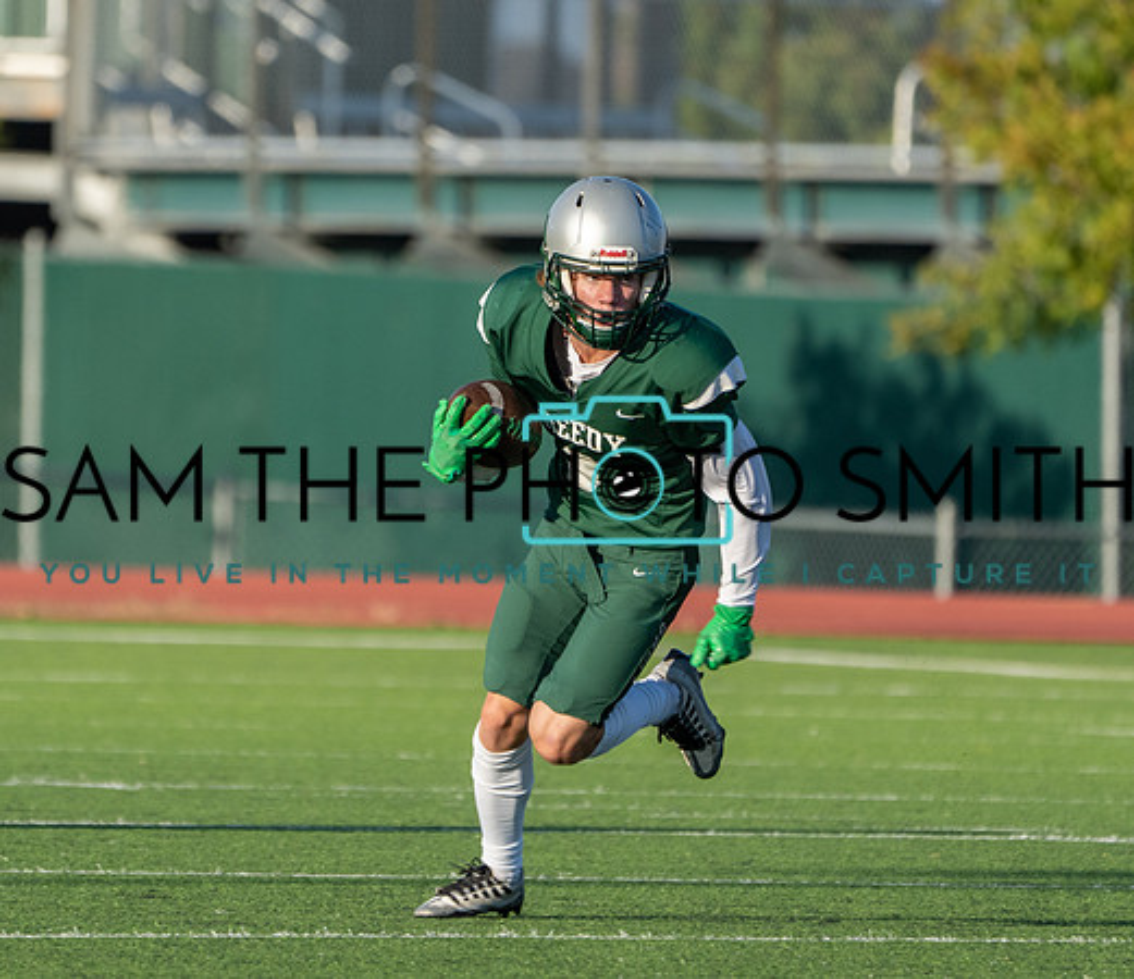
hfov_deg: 2.4
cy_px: 465
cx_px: 443
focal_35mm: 778
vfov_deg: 2.1
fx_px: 26949
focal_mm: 400
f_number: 5.6
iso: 320
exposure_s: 1/1250
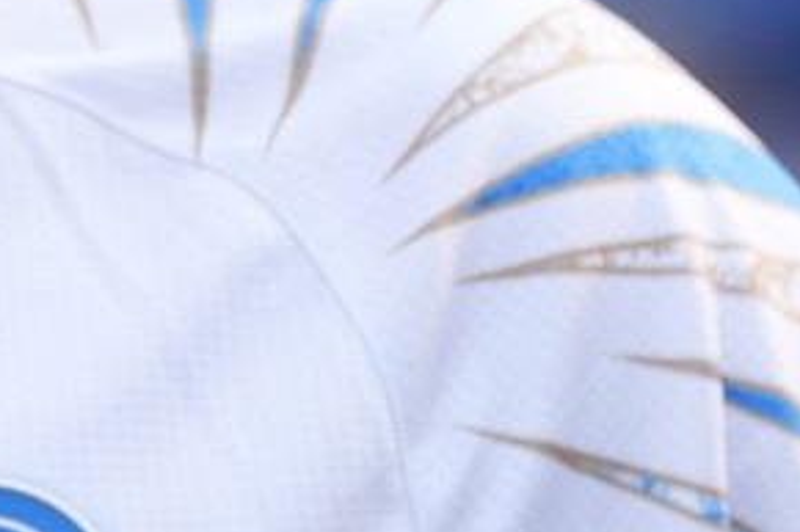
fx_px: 21431
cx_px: -397
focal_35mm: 965
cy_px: -255
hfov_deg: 2.1
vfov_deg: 1.4
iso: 400
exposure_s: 1/1000
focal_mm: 200
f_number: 3.2
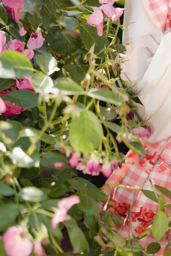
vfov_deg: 9.6
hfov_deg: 6.5
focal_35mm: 211
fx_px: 1502
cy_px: -36
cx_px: 162
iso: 100
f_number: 1.4
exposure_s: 1/4000
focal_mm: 85
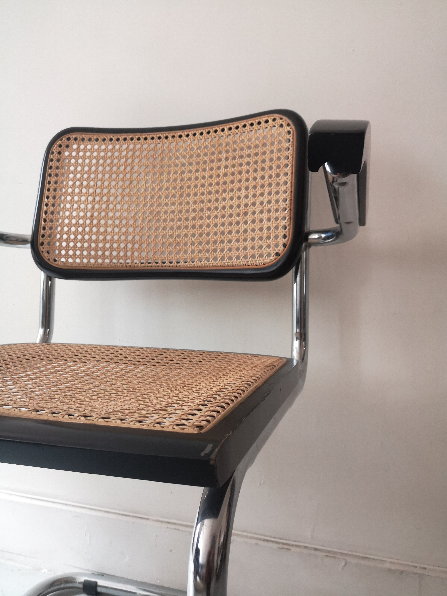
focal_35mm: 27
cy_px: 298
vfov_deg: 65.3
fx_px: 465
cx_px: 224
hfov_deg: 51.4
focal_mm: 3.95
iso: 320
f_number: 1.8
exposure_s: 1/33.3
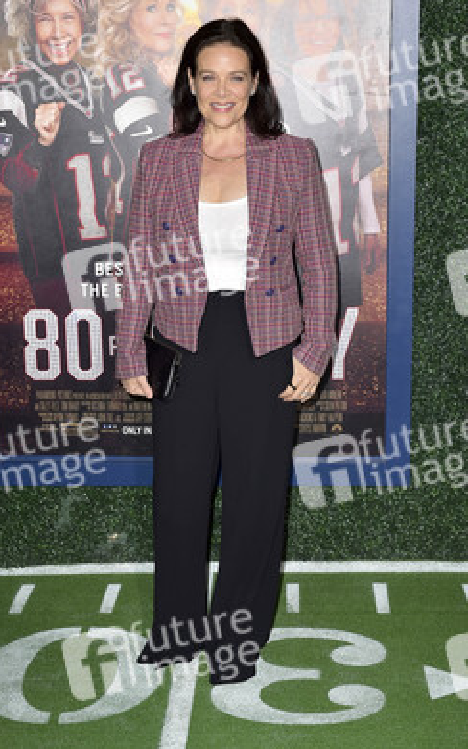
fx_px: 958
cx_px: 218
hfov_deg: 27.4
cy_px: 367
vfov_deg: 42.6
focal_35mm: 47
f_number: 6.3
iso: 400
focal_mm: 45
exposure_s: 1/250
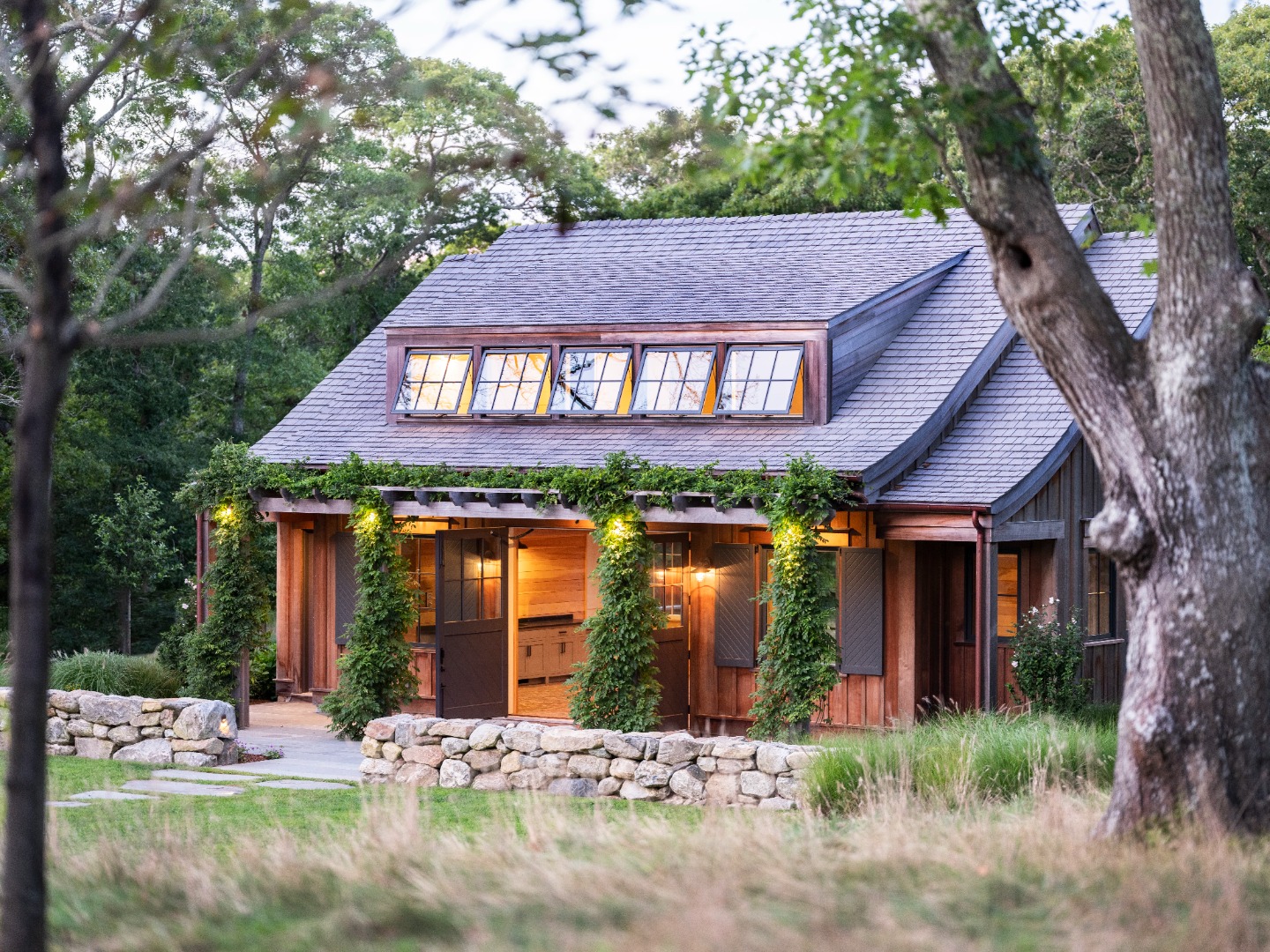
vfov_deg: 17.0
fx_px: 3192
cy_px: 476
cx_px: 635
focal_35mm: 87
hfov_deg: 22.5
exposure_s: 1/50
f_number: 2
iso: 400
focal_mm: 110
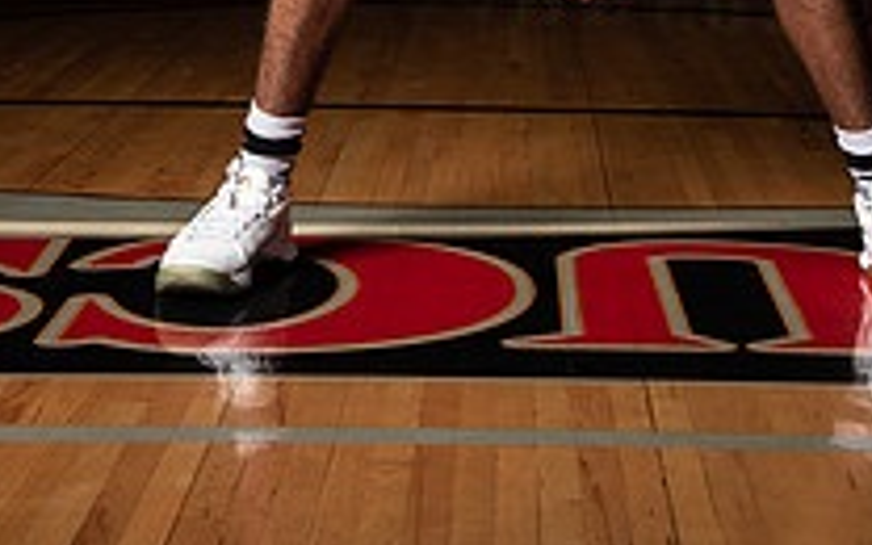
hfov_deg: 19.6
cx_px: 591
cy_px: -373
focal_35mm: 106
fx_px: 2519
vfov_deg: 11.6
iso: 320
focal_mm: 48
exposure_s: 1/200
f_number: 14
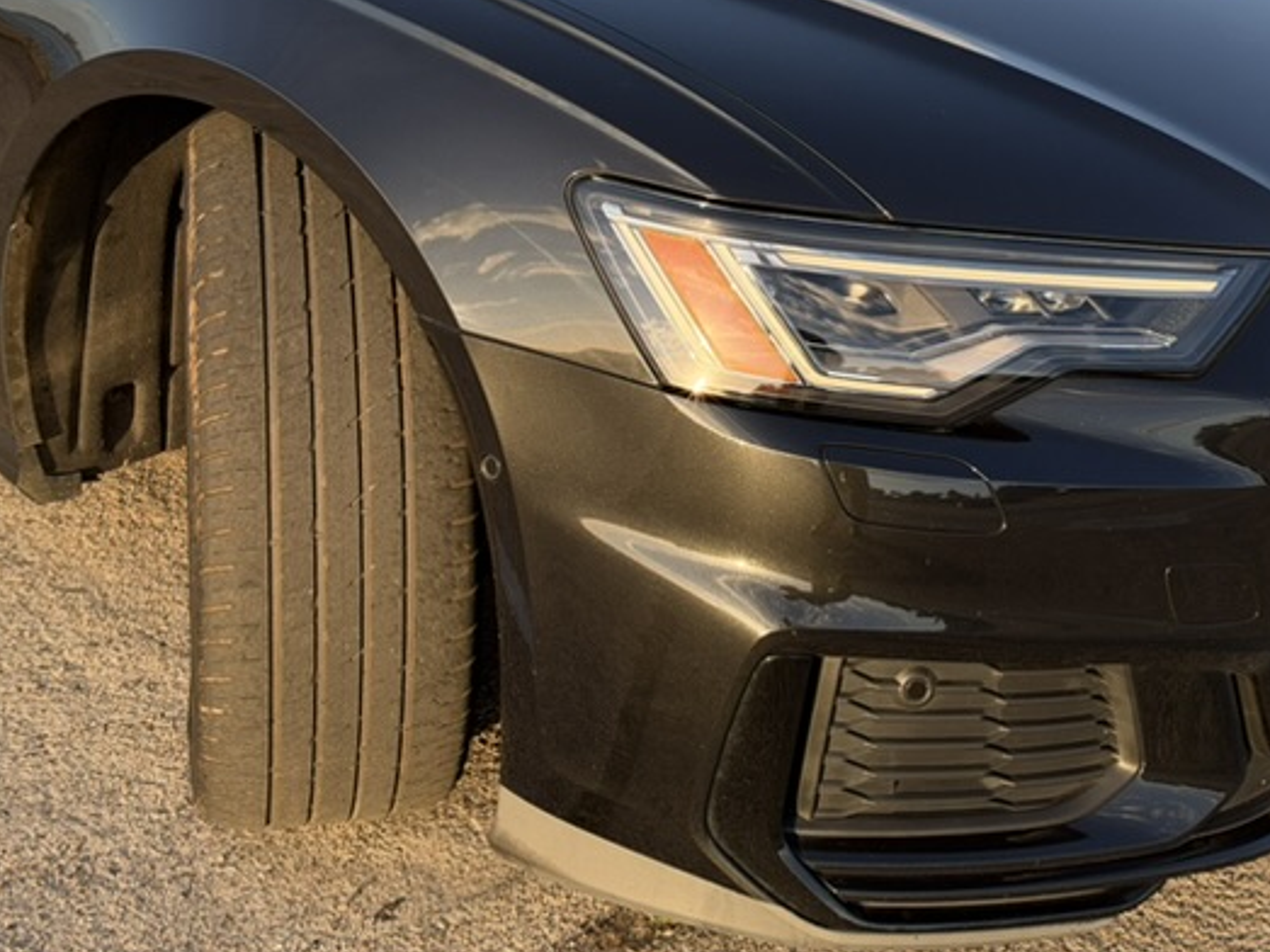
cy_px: 119
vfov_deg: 29.7
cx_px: 556
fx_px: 1724
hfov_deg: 40.4
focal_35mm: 47
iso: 64
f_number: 1.8
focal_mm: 6.93
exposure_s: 1/819
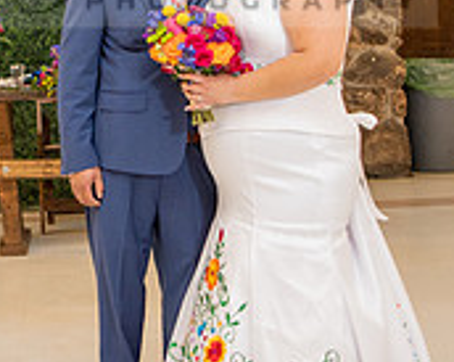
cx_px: 60
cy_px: -19
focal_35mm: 127
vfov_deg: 12.0
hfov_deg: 15.0
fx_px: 1704
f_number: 2.8
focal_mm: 32
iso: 1000
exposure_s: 1/100
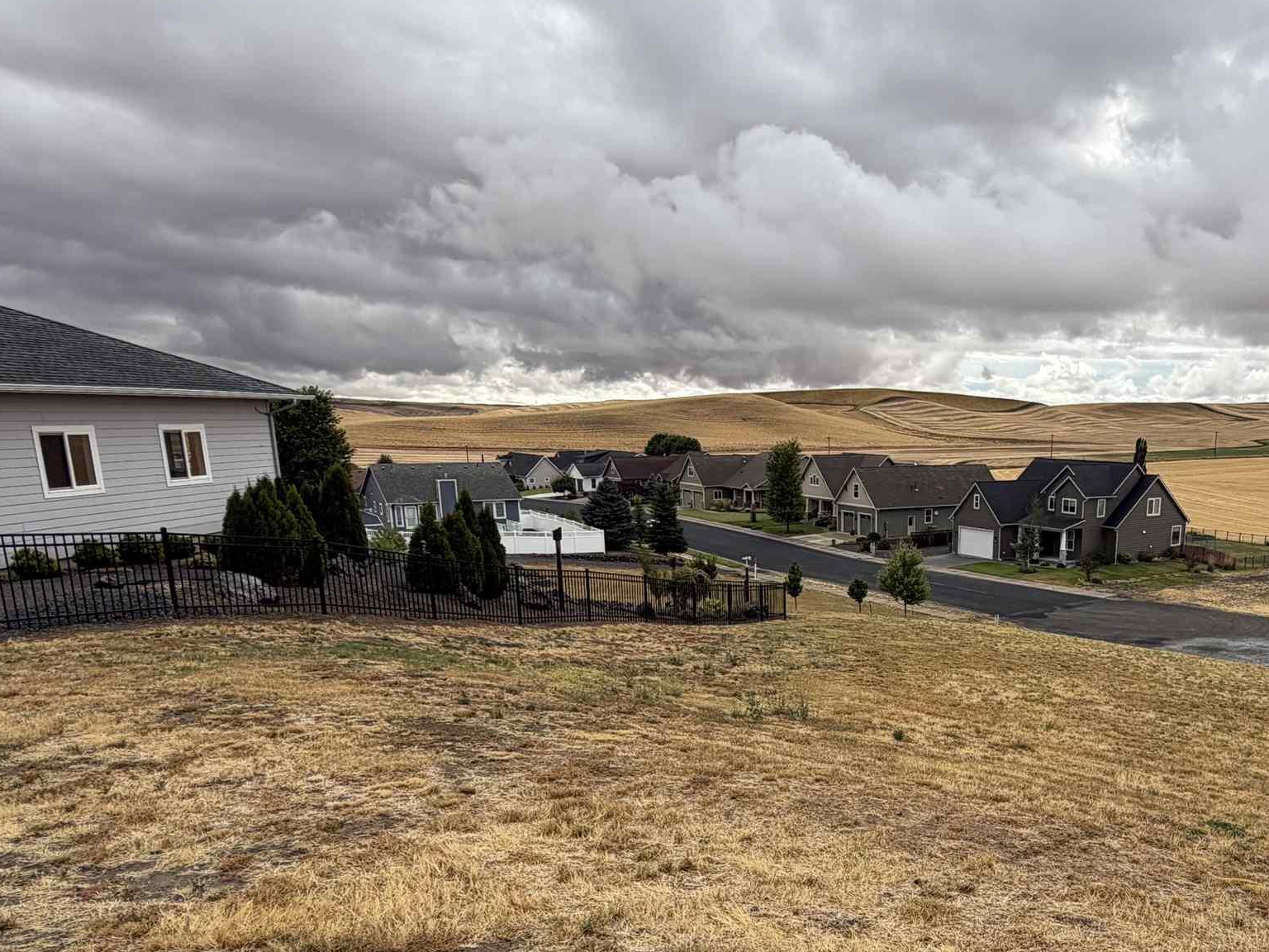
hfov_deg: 61.1
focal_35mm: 28
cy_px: 678
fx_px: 1026
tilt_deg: -14.5
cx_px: 895
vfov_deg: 48.4
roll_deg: -0.8
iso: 20
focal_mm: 2.22
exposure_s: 1/770
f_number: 2.2
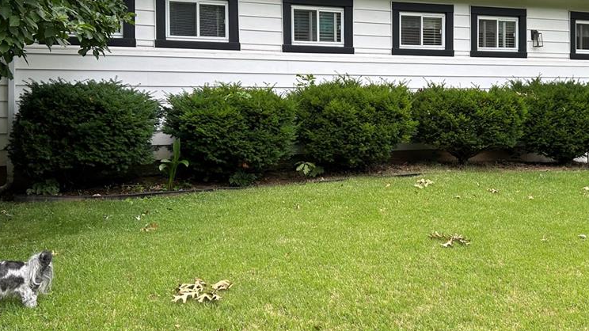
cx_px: 369
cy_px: 101
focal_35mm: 39
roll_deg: +1.0
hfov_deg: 51.1
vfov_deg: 30.1
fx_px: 609
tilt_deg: +0.4
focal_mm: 5.7
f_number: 1.5
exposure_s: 1/394
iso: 50
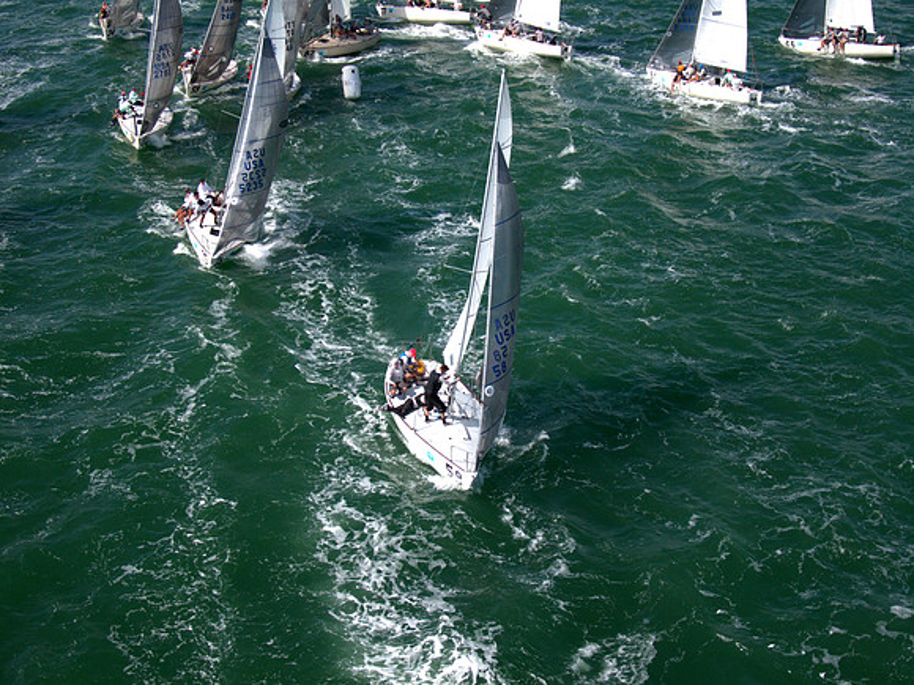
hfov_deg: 39.7
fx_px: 1267
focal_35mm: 48
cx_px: 457
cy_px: 342
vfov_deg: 30.3
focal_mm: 8.6
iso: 100
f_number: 3.8
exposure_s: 1/1250
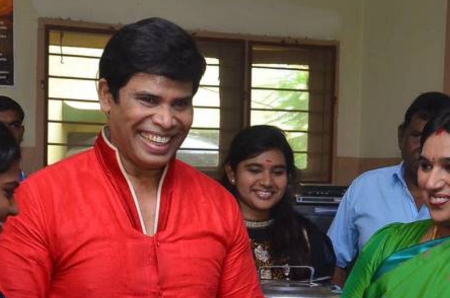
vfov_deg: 15.0
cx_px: 111
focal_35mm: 90
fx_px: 1123
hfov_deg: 22.4
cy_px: 255
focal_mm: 26
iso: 1600
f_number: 7.1
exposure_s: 1/125
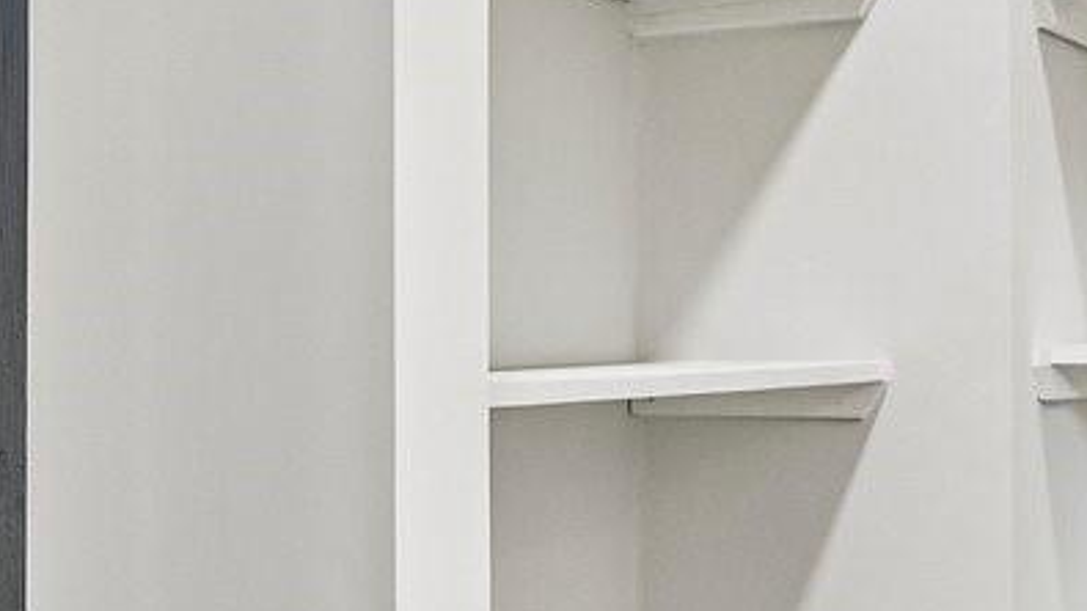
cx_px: -28
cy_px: 345
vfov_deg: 15.9
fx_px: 2190
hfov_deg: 26.3
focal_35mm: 76
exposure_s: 1/15
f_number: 8
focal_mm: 14
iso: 250
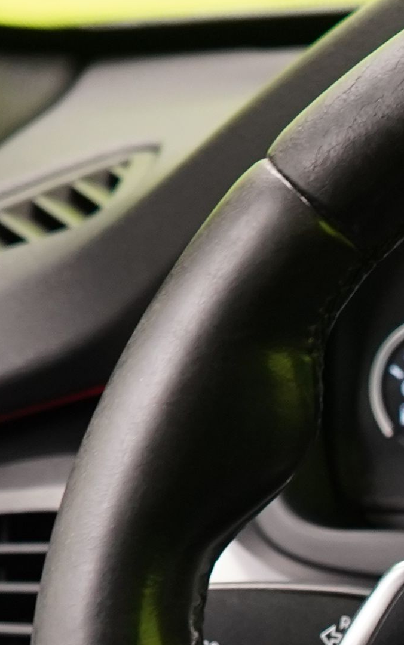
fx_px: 2888
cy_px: 794
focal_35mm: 164
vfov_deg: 12.4
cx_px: 926
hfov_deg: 7.5
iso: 1250
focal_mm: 29
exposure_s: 1/25
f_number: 5
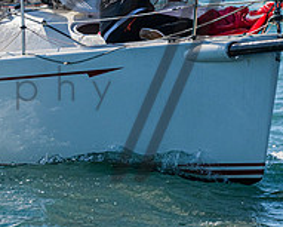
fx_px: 9109
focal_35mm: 1087
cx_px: 41
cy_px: 38
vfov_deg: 1.4
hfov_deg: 1.8
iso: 400
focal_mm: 310
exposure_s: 1/4000
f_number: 5.6
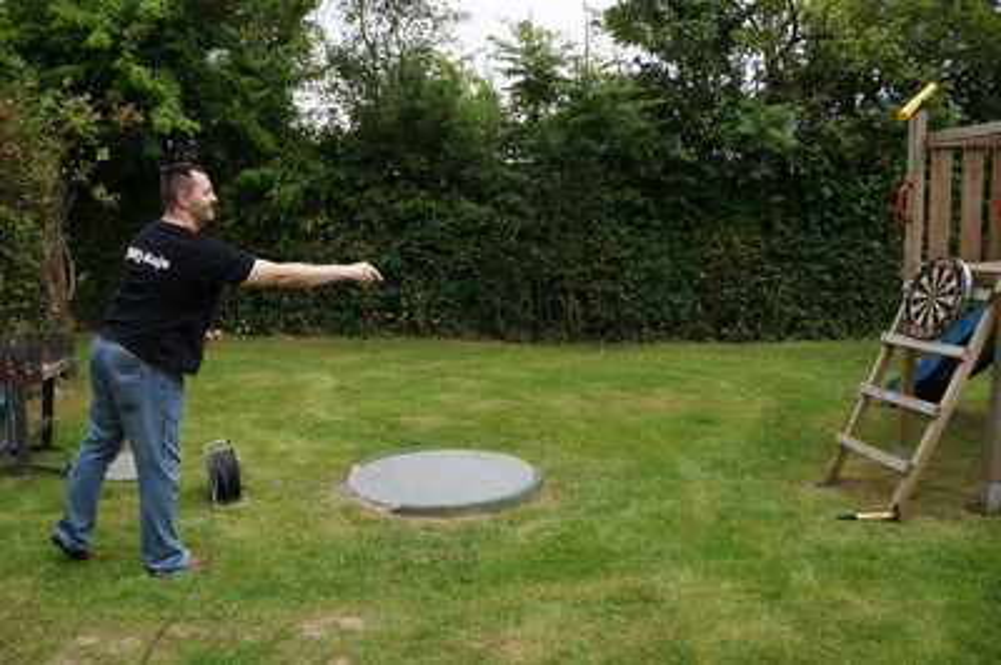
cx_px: 500
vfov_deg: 47.9
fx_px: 750
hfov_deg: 67.4
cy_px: 332
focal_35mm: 27
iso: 100
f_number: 4
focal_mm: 18
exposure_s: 1/640
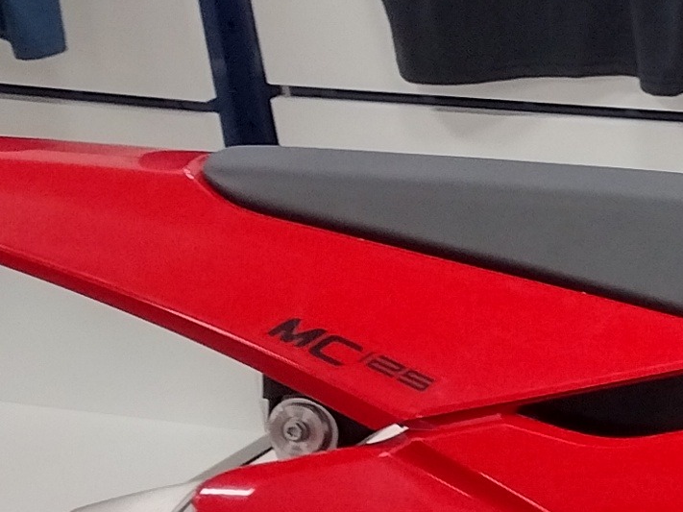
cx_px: 1368
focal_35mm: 152
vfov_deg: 9.7
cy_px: 555
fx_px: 2999
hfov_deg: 11.7
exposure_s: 1/60
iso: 131
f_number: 1.7
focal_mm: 4.71
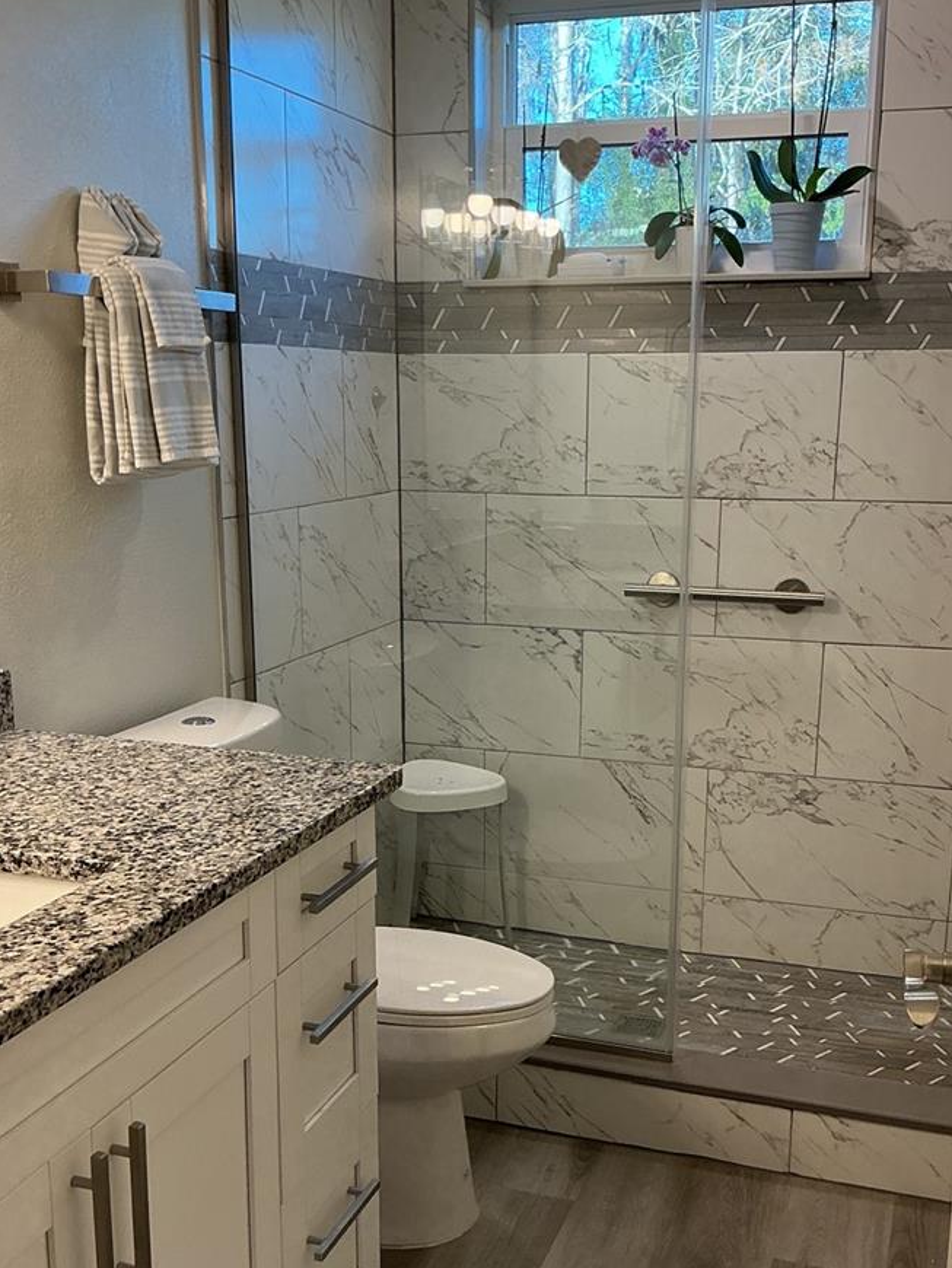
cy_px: 770
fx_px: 1466
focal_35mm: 40
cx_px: 490
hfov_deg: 36.0
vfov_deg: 46.5
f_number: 1.8
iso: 40
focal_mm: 3
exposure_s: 1/60
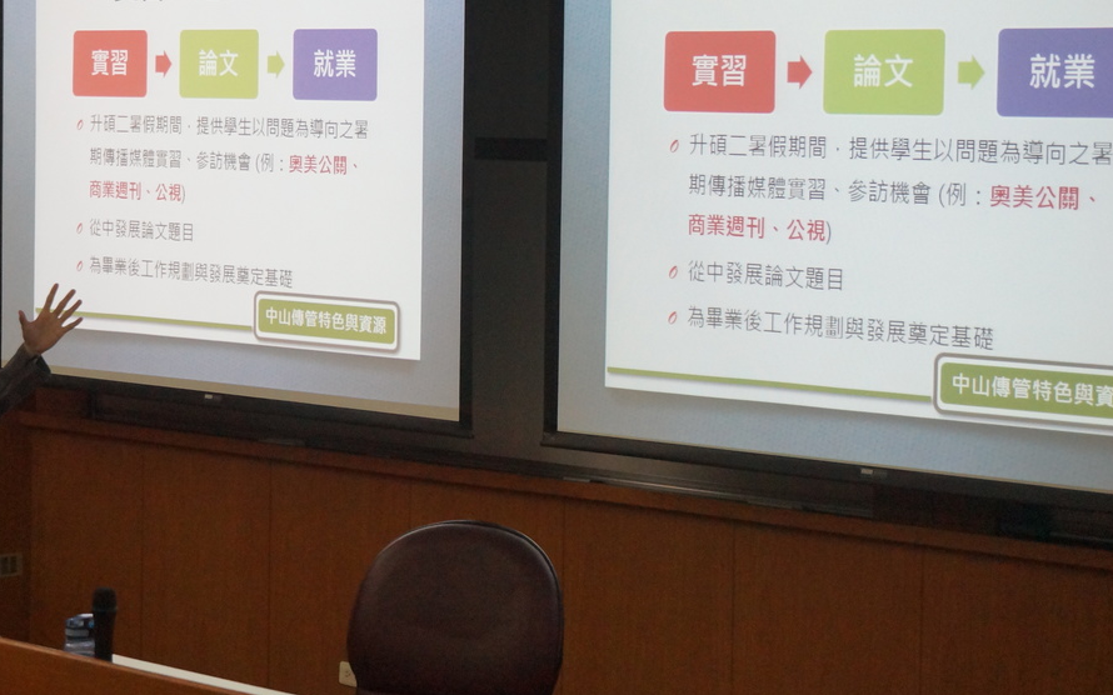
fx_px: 2811
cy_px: 288
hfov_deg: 22.3
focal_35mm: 93
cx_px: 366
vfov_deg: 14.1
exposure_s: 1/160
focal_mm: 45
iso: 2000
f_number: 5.6
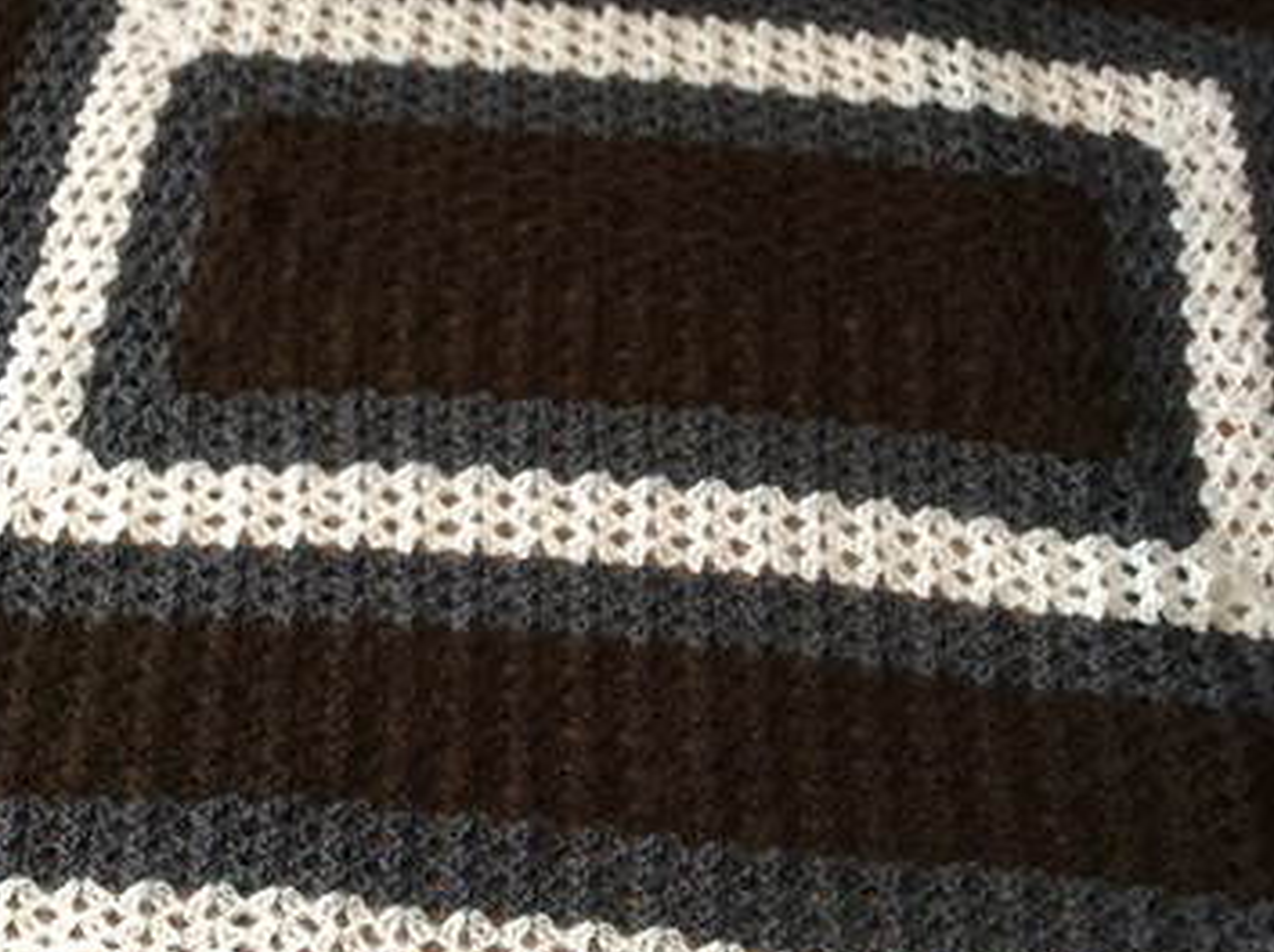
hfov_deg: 33.2
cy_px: 339
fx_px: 2132
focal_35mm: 58
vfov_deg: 25.1
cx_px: 585
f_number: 2.4
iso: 200
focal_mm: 3.3
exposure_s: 1/24
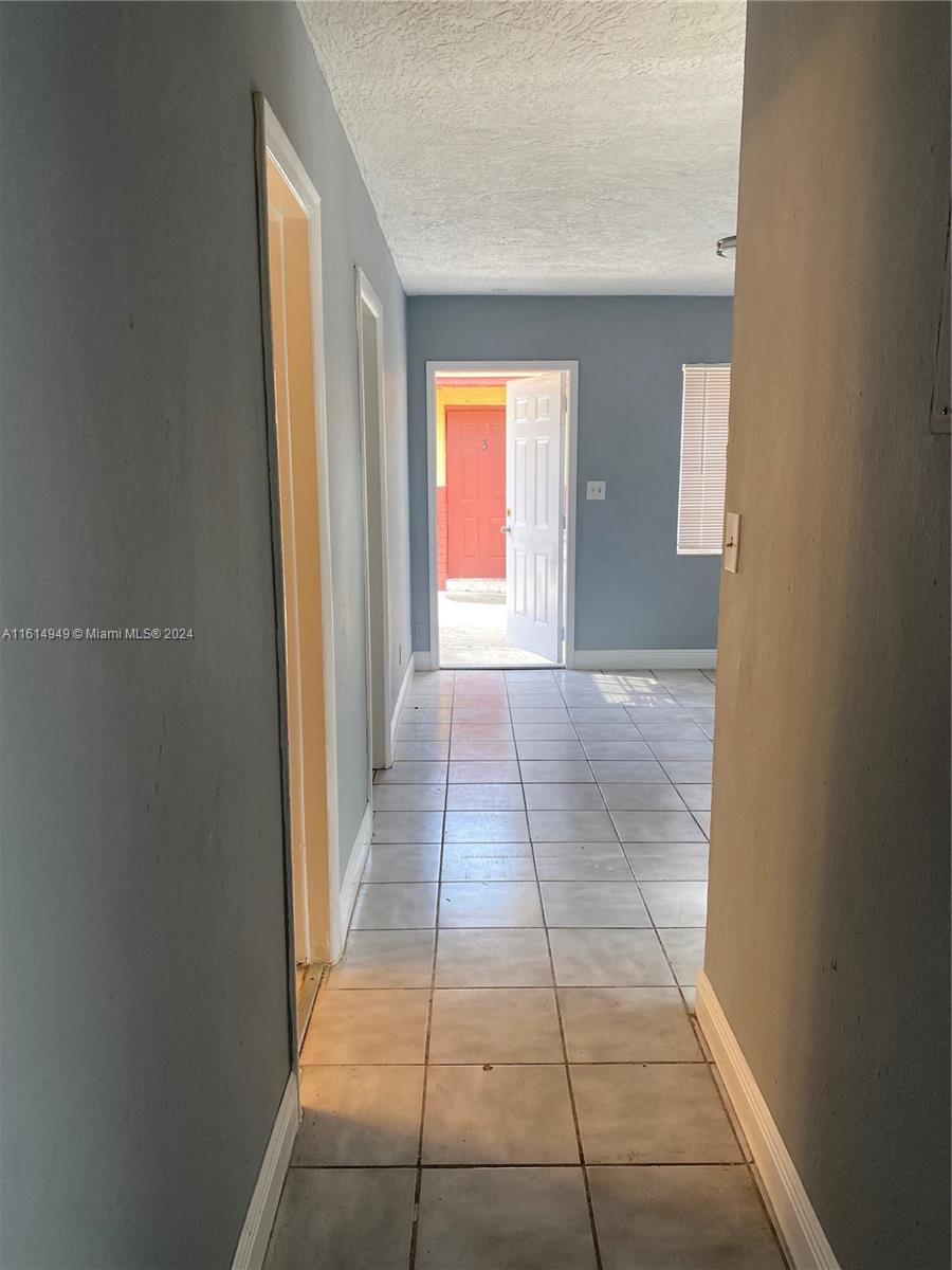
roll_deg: -0.3
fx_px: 953
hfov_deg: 53.1
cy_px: 635
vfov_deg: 67.3
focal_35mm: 26
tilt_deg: -9.9
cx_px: 476
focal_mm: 4.25
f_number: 1.8
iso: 80
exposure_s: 1/122
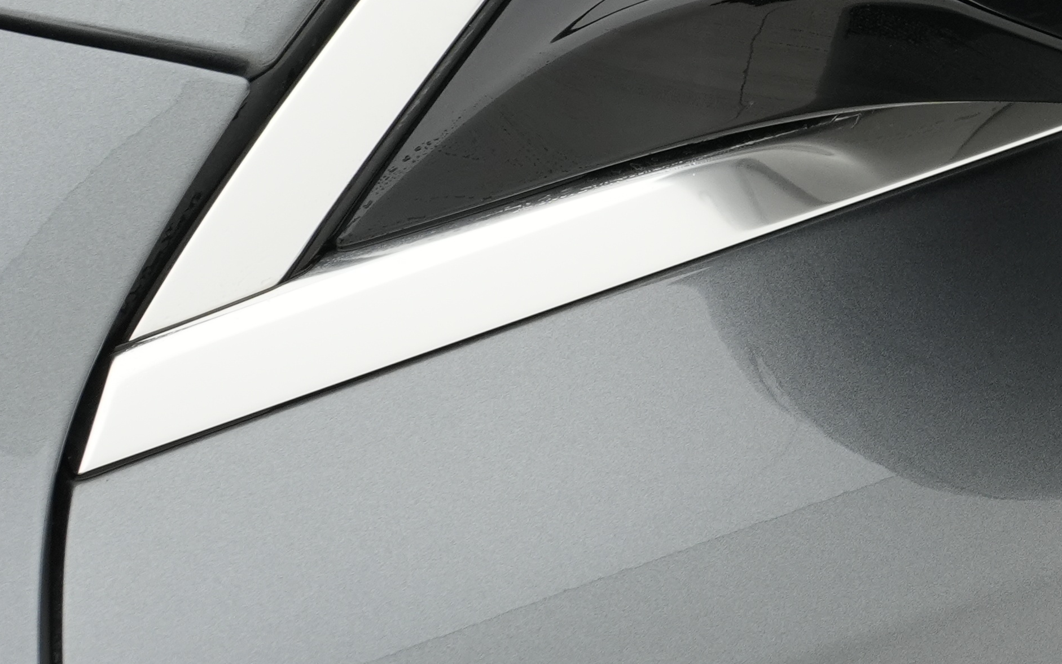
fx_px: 6667
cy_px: -260
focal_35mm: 230
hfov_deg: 8.9
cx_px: 1534
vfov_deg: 5.7
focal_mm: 45.8
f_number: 8
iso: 400
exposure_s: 1/80
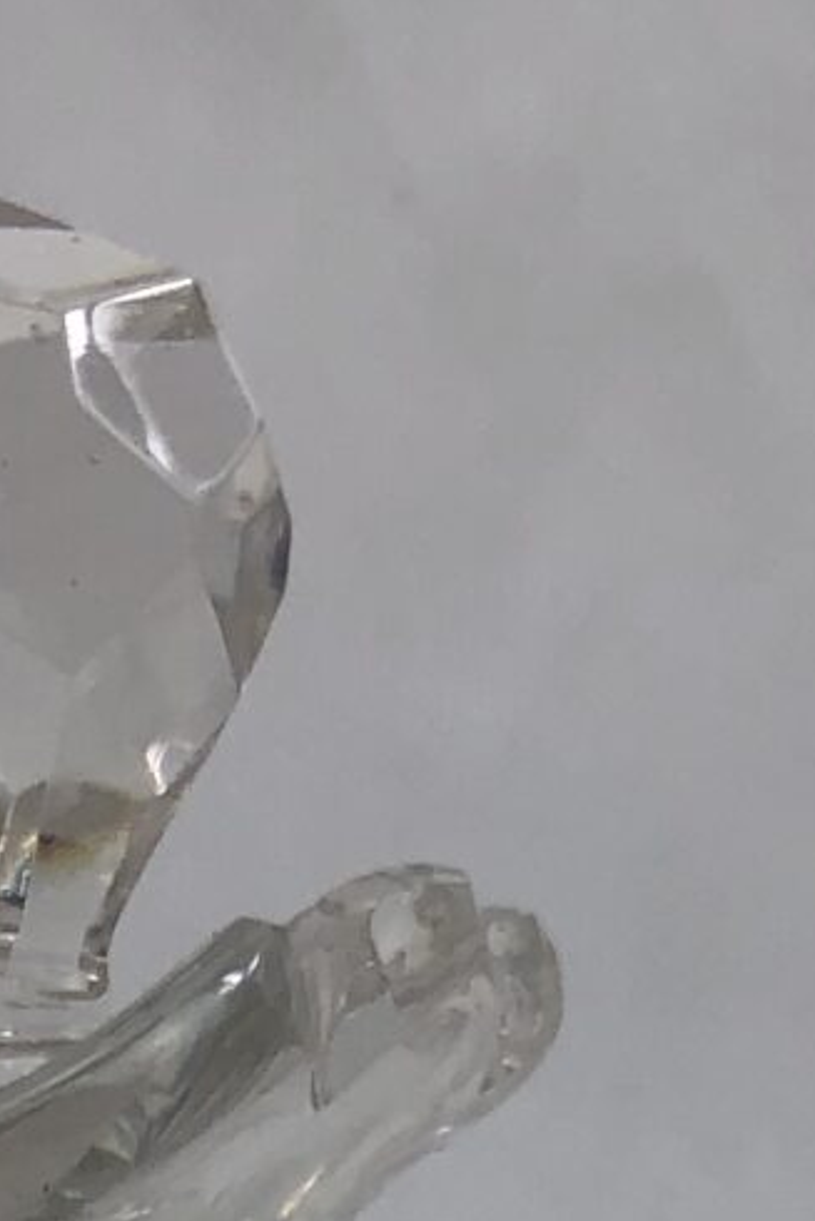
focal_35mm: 152
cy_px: 2826
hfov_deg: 8.9
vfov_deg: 11.4
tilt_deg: -16.6
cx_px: -224
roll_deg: +1.0
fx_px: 5158
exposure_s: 1/148
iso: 20
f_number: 1.8
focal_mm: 3.99
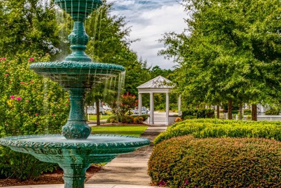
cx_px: 153
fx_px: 609
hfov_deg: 26.0
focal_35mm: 78
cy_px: 98
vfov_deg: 17.5
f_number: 9
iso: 50
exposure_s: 6
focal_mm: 70
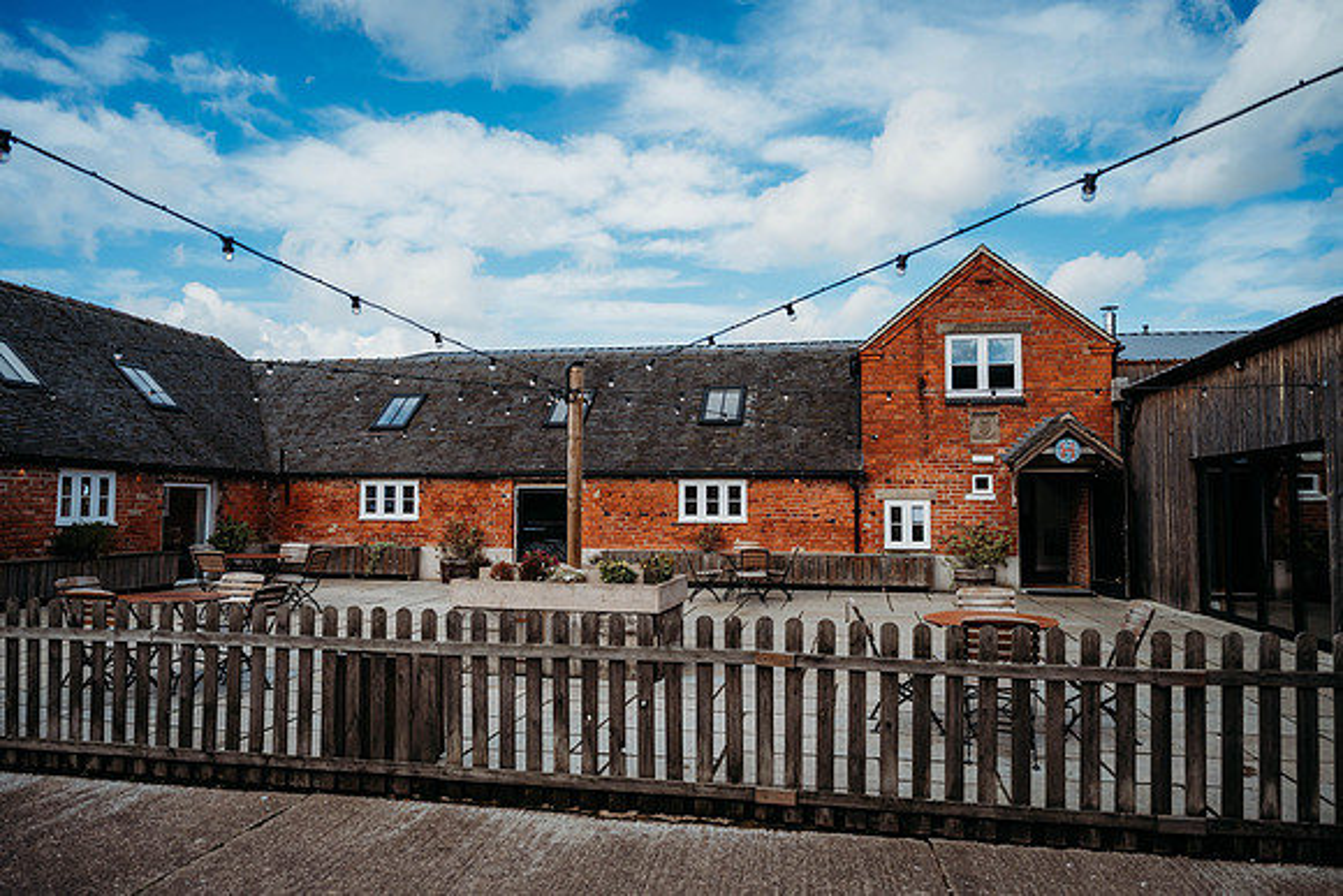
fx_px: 896
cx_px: 672
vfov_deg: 53.2
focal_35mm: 24
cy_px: 448
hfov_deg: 73.7
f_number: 2.8
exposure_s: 1/1600
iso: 100
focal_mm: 24
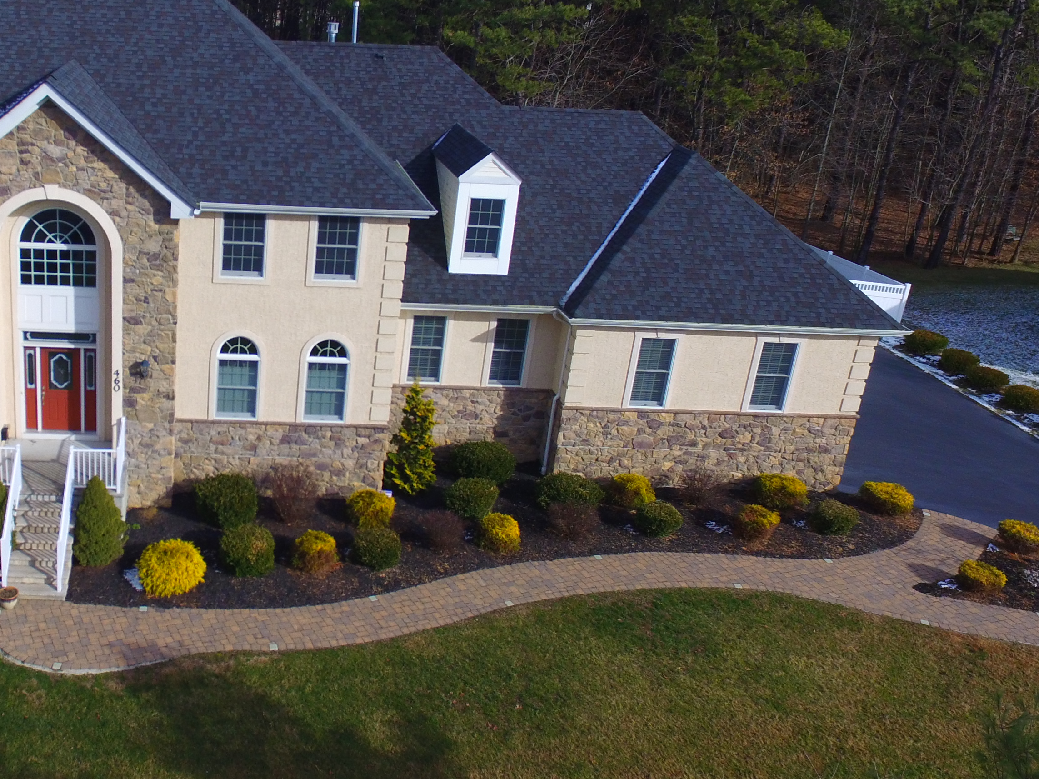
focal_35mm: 35
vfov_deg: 40.6
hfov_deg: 49.7
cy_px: 340
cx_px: 215
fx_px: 1050
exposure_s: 1/1000
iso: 100
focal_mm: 3.61
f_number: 2.8
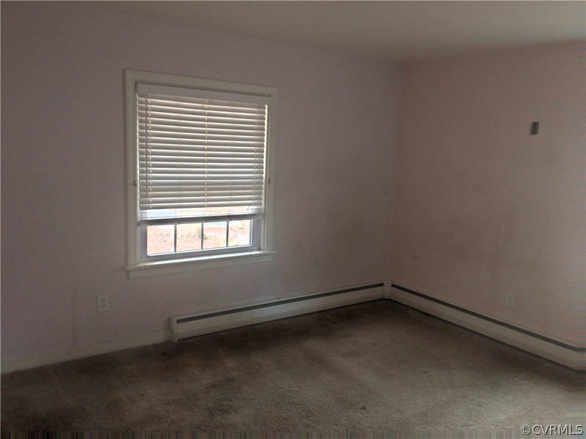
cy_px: 220
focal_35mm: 29
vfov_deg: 48.2
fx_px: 491
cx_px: 293
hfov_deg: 61.7
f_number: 2
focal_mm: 4
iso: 250
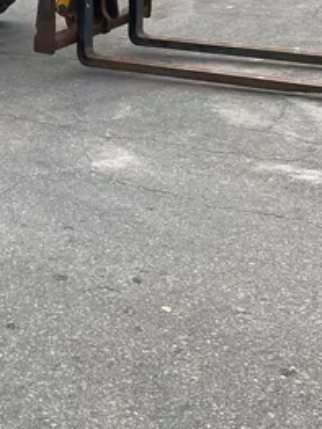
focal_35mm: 78
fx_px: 968
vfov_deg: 25.0
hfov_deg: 17.8
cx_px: -80
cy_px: 159
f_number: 1.8
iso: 20
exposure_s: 1/991
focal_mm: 3.99
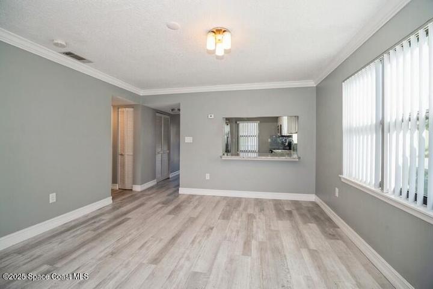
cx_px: 216
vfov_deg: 77.3
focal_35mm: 15
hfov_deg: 100.4
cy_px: 144
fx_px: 180
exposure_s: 1/25
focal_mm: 15
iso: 200
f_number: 8
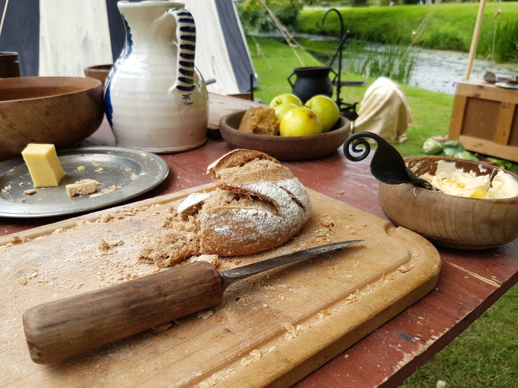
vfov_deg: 53.1
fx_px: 389
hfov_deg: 67.3
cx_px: 259
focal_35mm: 26
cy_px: 194
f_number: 1.7
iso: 40
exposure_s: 1/288
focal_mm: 4.2
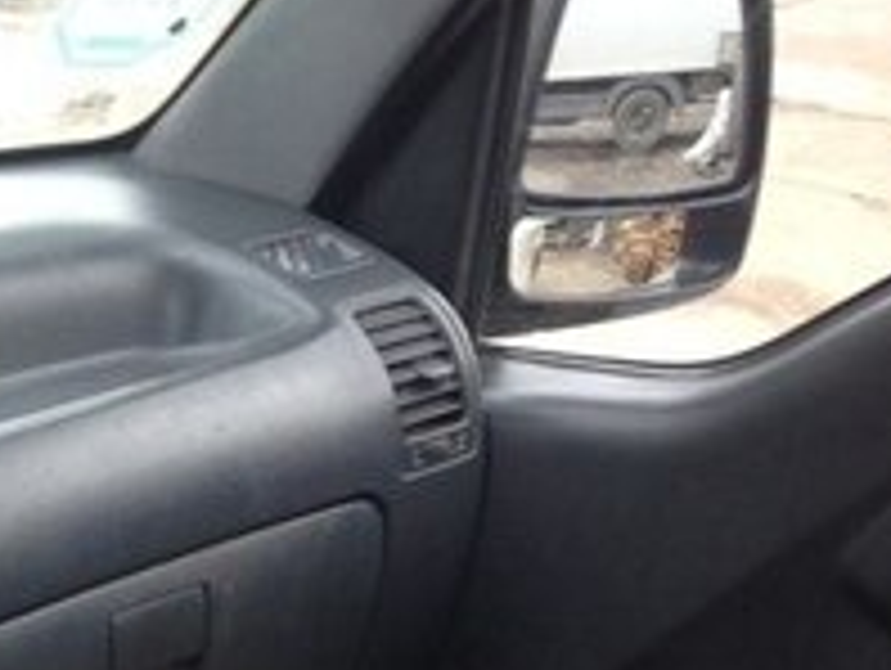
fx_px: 2835
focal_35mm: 110
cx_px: -580
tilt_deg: -18.7
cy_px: 717
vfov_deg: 13.3
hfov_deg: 15.9
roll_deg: -0.2
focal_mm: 4.12
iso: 50
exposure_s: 1/40
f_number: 2.4
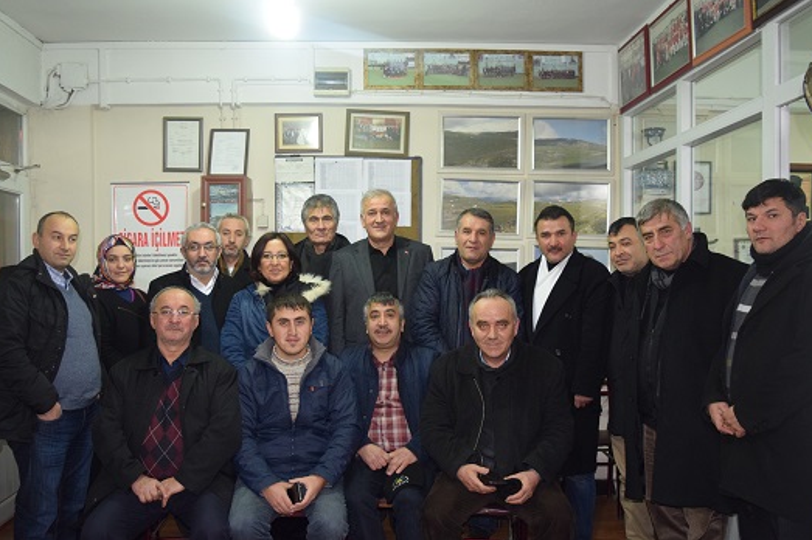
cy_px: 309
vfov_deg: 42.2
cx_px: 402
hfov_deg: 60.3
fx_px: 699
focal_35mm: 31
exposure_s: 1/60
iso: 1800
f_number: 3.5
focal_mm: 18
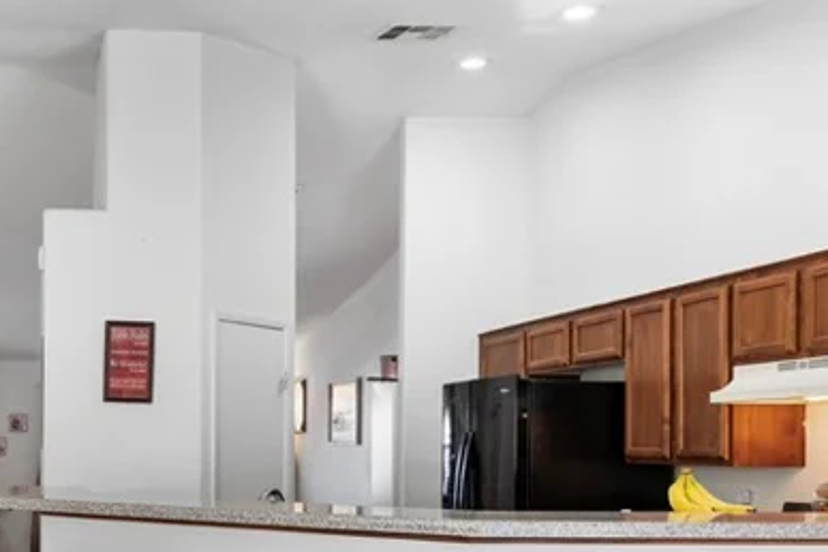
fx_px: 1035
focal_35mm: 45
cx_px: 83
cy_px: 451
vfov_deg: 29.1
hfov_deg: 40.3
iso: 400
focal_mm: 17
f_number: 8
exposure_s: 1/125
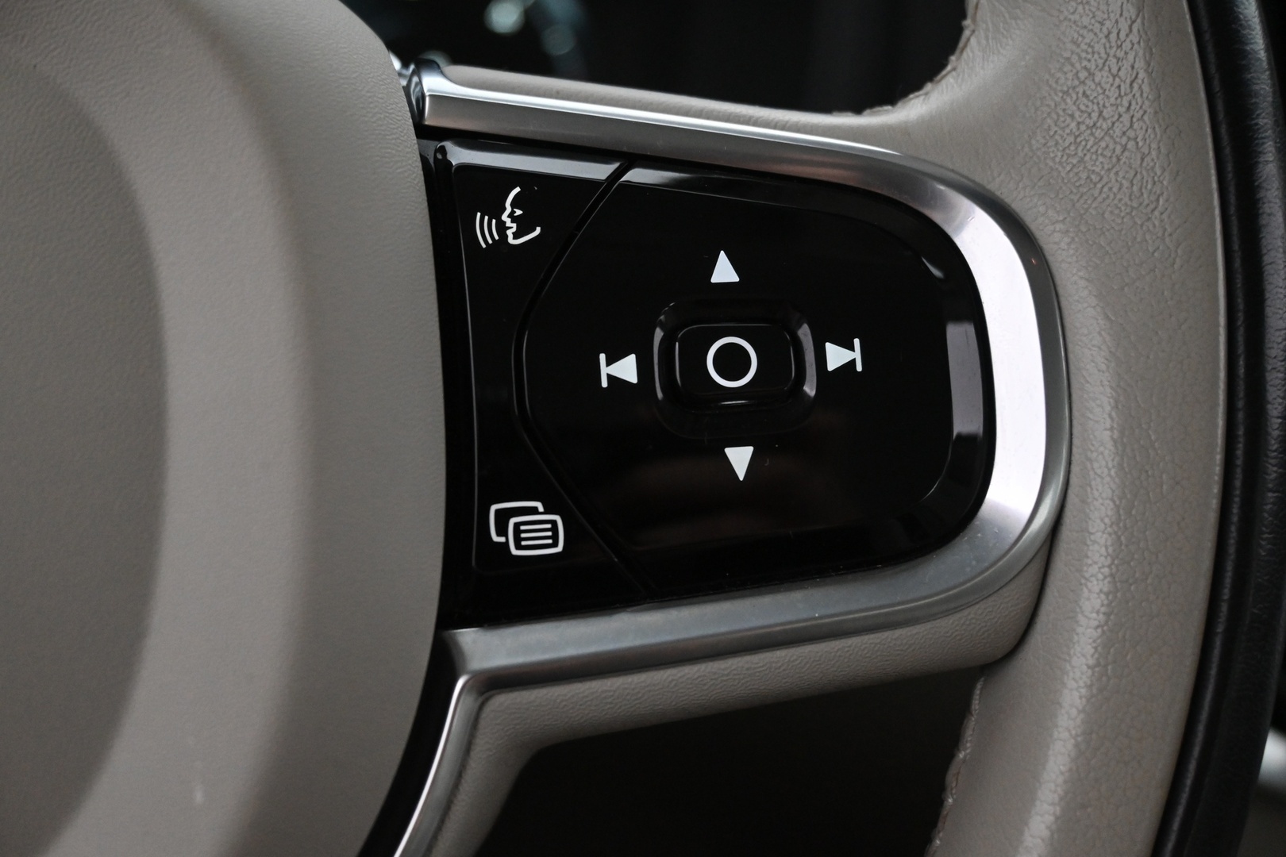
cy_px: 428
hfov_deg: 47.2
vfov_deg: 32.4
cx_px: 643
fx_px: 1473
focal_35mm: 41
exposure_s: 1/40
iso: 3200
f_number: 4.5
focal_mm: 27.5
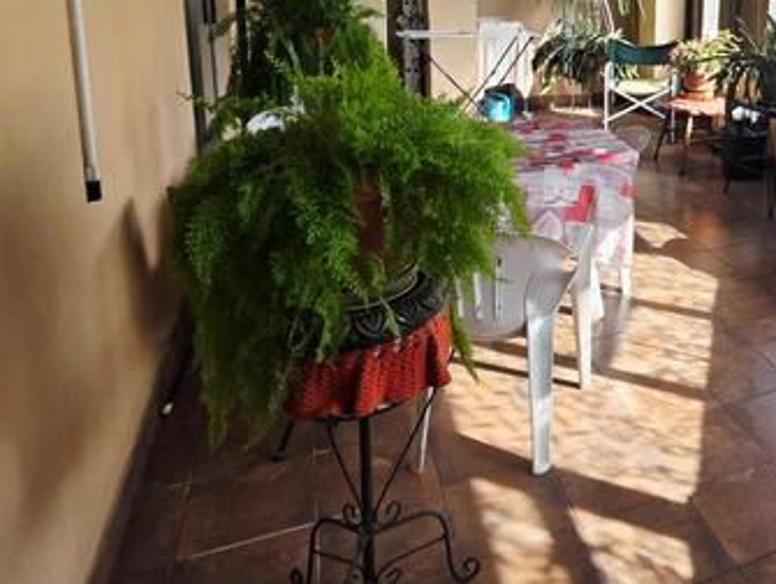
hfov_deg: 51.0
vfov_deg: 42.6
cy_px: 83
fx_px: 696
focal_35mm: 31
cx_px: 711
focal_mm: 2.2
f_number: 1.9
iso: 40
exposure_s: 1/312
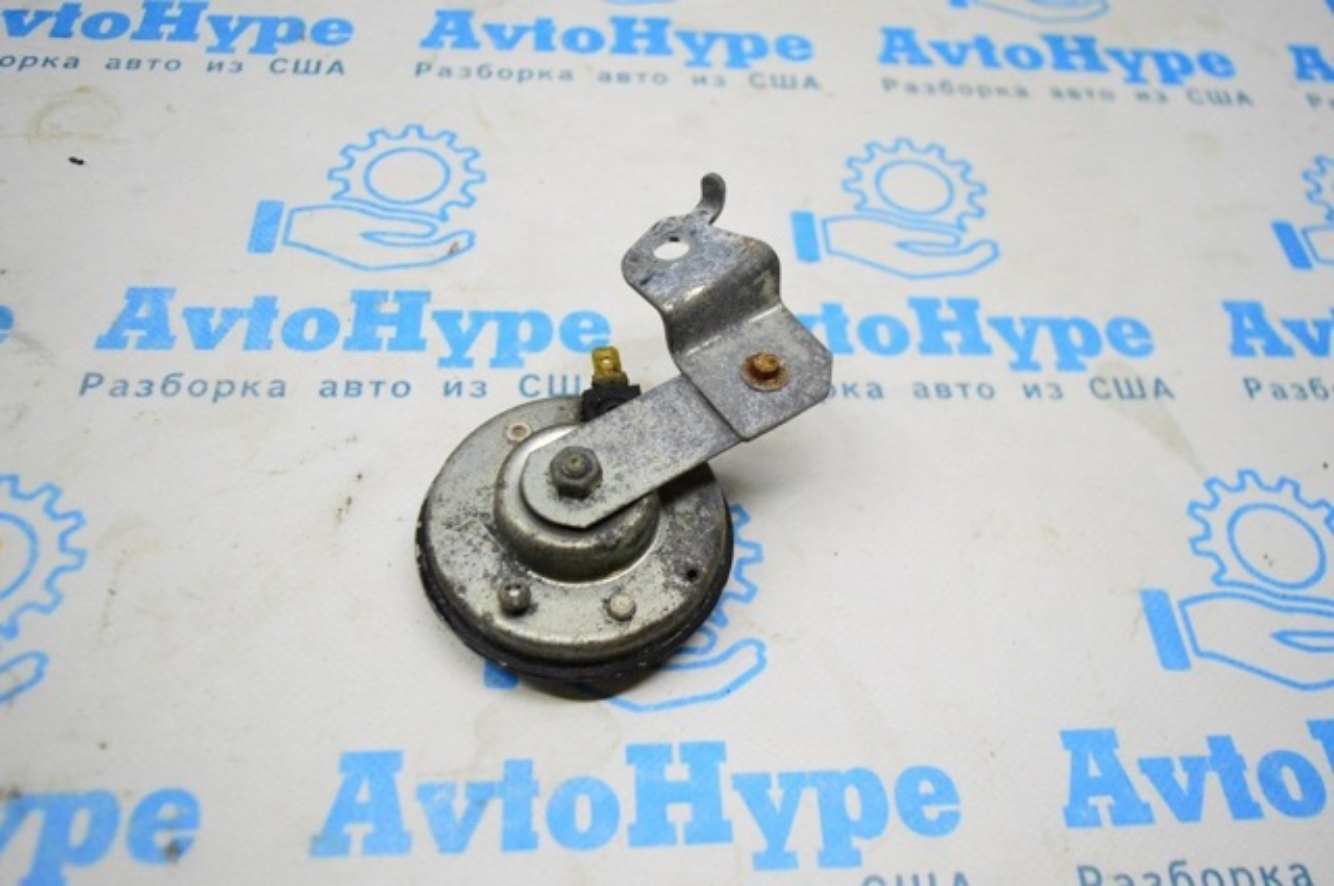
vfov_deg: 43.5
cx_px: 667
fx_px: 1110
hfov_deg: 62.0
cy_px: 443
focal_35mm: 30
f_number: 3.8
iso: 6400
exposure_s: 1/1000
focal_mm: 20
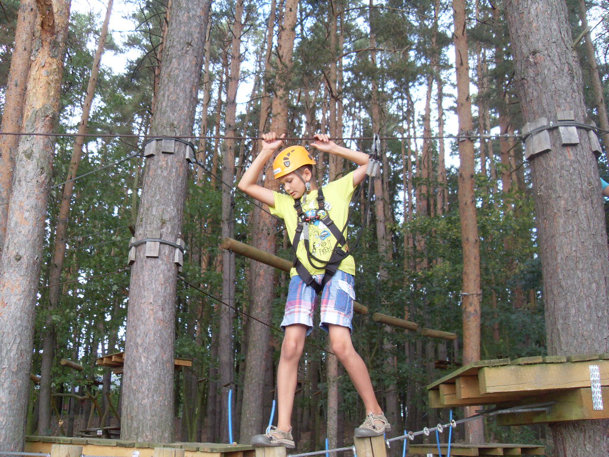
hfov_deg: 52.6
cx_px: 304
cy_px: 228
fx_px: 616
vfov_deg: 40.7
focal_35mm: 35
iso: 80
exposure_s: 1/125
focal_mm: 6.3
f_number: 2.8
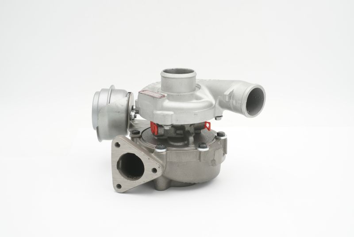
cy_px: 118
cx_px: 177
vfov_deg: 27.3
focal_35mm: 50
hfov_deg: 40.0
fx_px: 487
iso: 100
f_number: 16
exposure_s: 1/3
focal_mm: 33
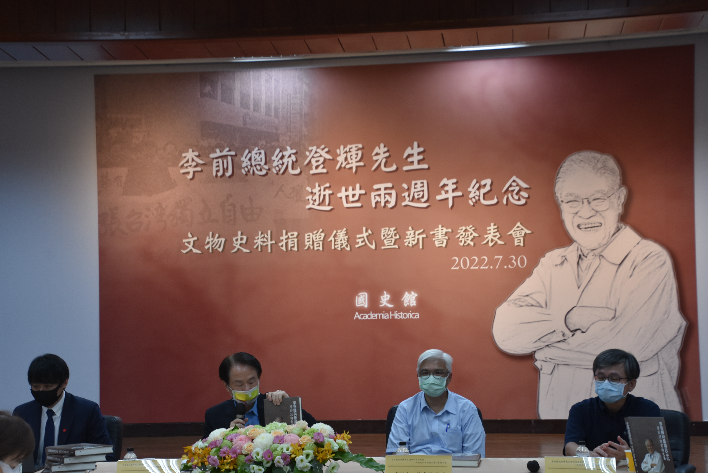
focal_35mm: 66
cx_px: 354
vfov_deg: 20.6
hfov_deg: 30.5
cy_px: 236
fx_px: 1298
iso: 800
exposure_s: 1/125
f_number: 5.6
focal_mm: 44
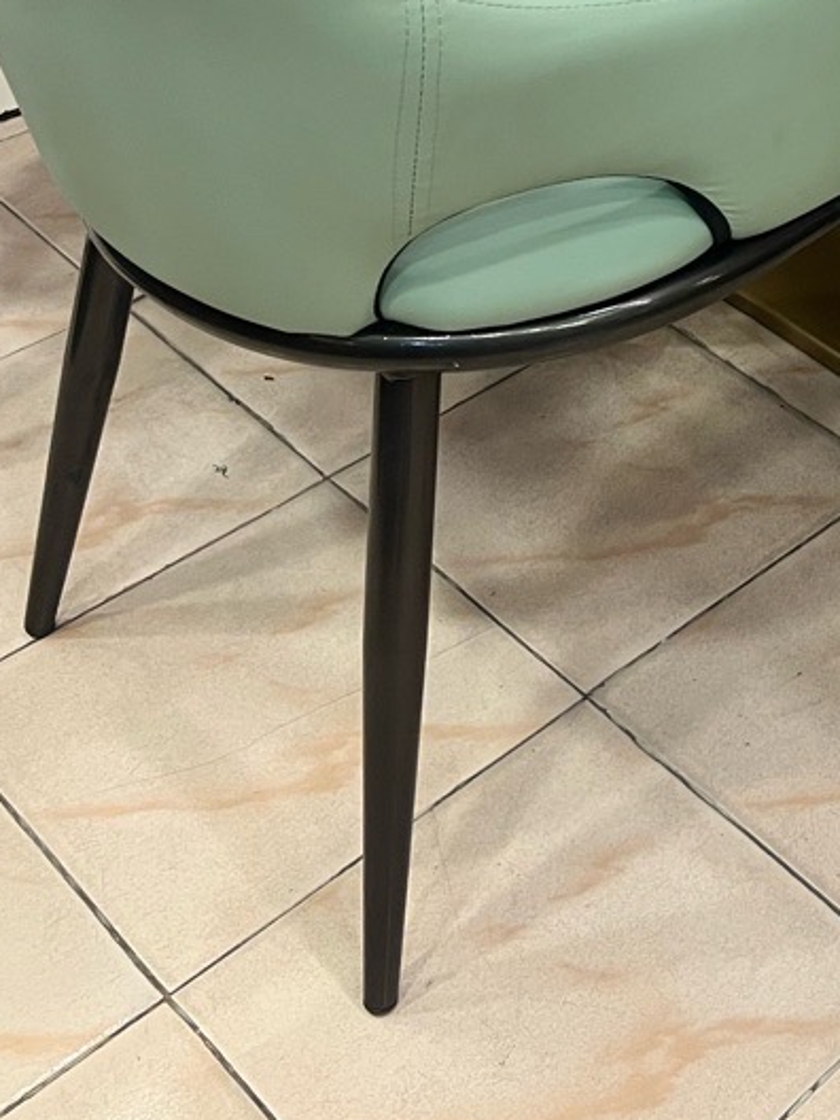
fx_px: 2038
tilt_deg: -26.0
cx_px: 959
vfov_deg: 28.2
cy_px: -83
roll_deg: -4.8
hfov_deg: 21.9
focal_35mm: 63
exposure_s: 1/50
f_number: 1.5
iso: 80
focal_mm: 5.7
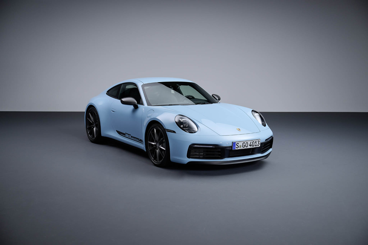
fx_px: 460
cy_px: 122
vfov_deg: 29.9
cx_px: 184
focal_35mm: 45
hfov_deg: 43.6
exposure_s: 1/60
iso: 400
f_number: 3.3
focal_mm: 45
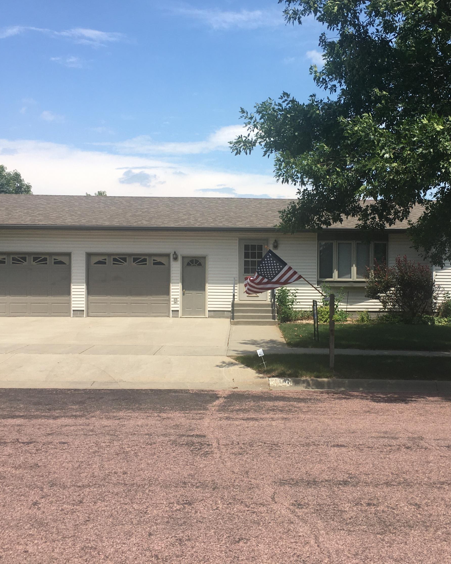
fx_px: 634
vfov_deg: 47.9
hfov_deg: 38.9
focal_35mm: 38
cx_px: 278
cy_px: 283
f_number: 2.2
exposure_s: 1/1374
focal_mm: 4.15
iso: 25
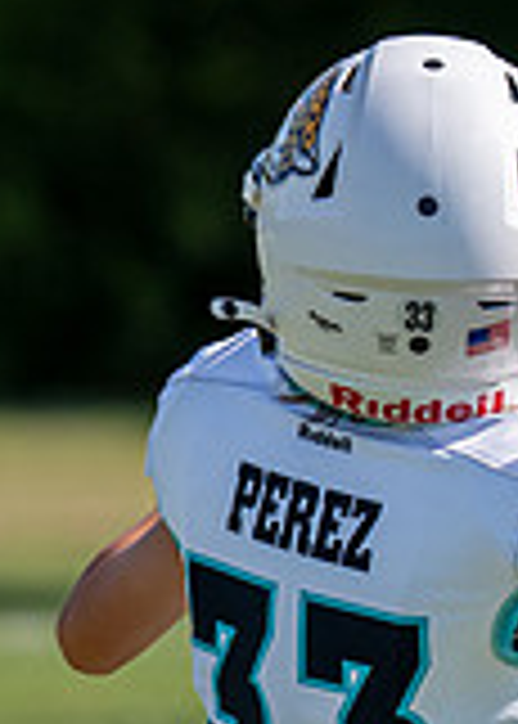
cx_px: 632
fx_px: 14788
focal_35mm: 718
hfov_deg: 2.0
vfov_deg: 2.8
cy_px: 341
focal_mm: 138
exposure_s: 1/3200
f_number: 2.8
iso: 160
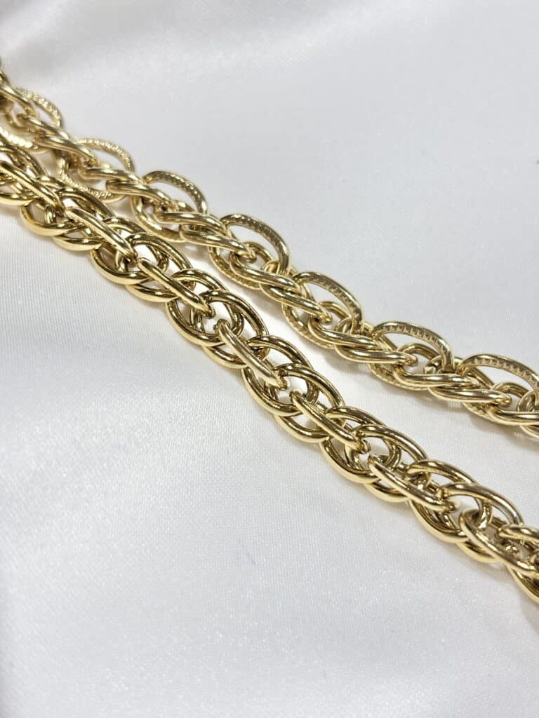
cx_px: 270
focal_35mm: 52
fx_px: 1080
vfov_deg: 36.8
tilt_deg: -43.6
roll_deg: +8.0
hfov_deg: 28.0
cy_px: 359
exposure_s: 1/294
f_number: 1.6
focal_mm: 5.96
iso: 32
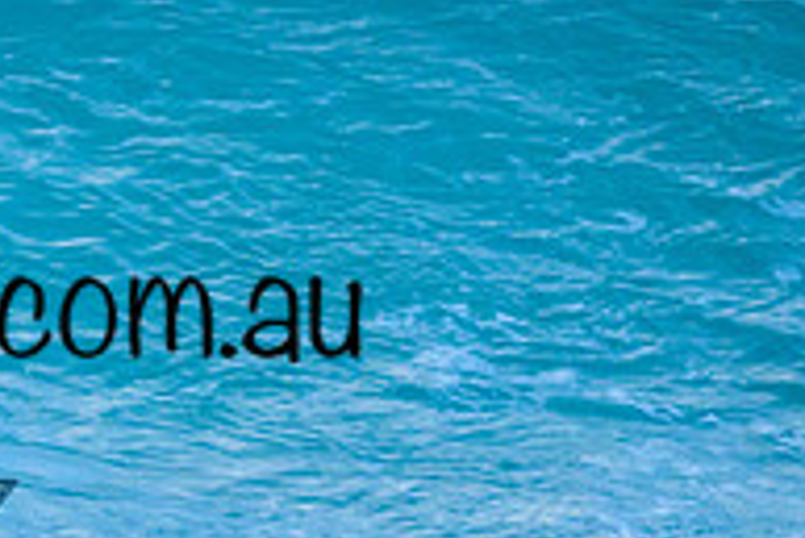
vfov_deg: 0.6
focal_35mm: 2407
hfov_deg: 0.9
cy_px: 261
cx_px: -79
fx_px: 53862
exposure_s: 1/2000
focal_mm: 800
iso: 2800
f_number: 6.3
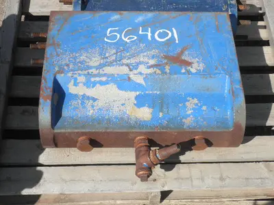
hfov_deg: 32.7
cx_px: 137
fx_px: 467
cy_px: 102
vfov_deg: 24.8
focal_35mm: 59
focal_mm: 10.5
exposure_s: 1/100
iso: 80
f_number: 10.7
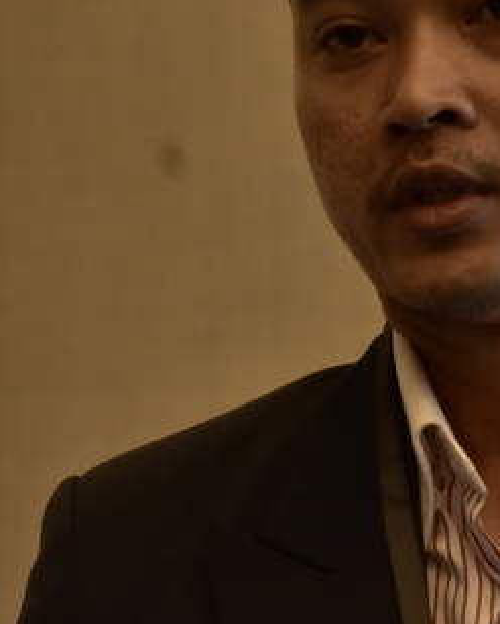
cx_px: 486
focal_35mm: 385
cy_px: 246
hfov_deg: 4.0
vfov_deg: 5.0
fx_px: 7119
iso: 1600
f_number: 5.6
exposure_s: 1/40
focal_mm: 105
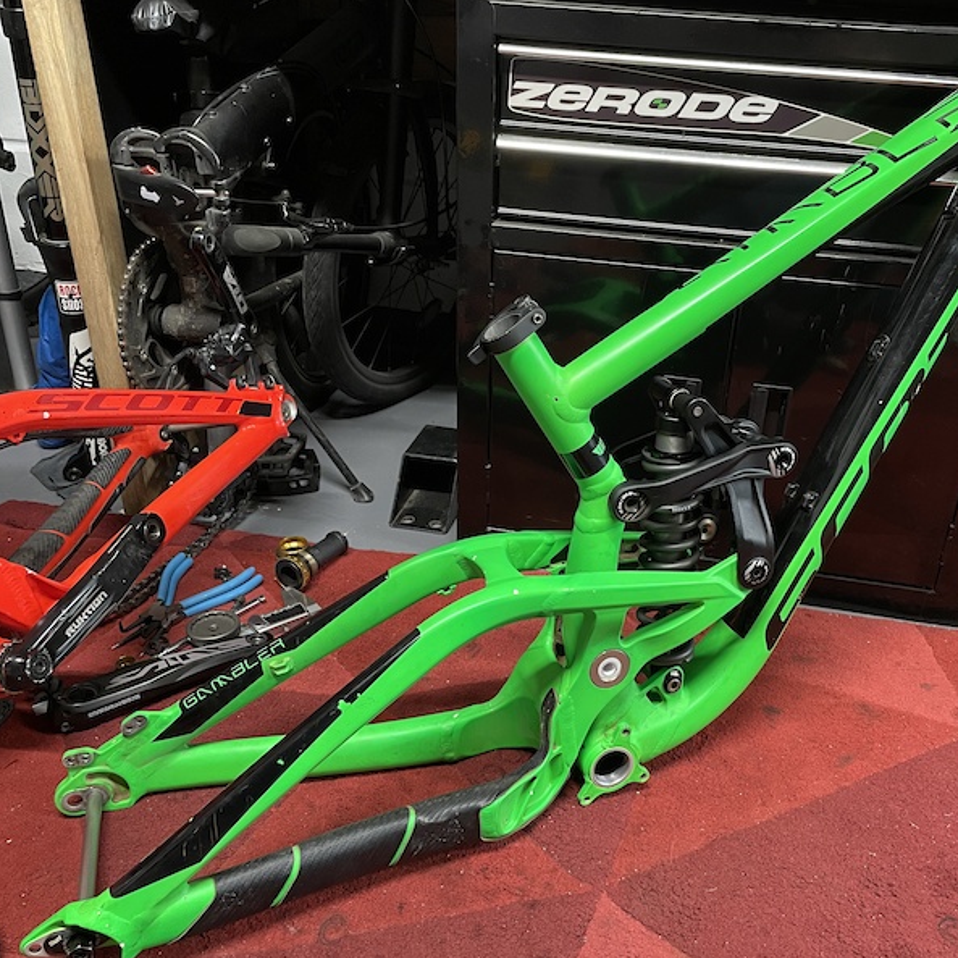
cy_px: 478
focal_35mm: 31
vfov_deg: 52.5
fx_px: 971
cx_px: 569
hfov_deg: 52.2
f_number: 1.6
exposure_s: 1/50
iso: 500
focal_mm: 4.2
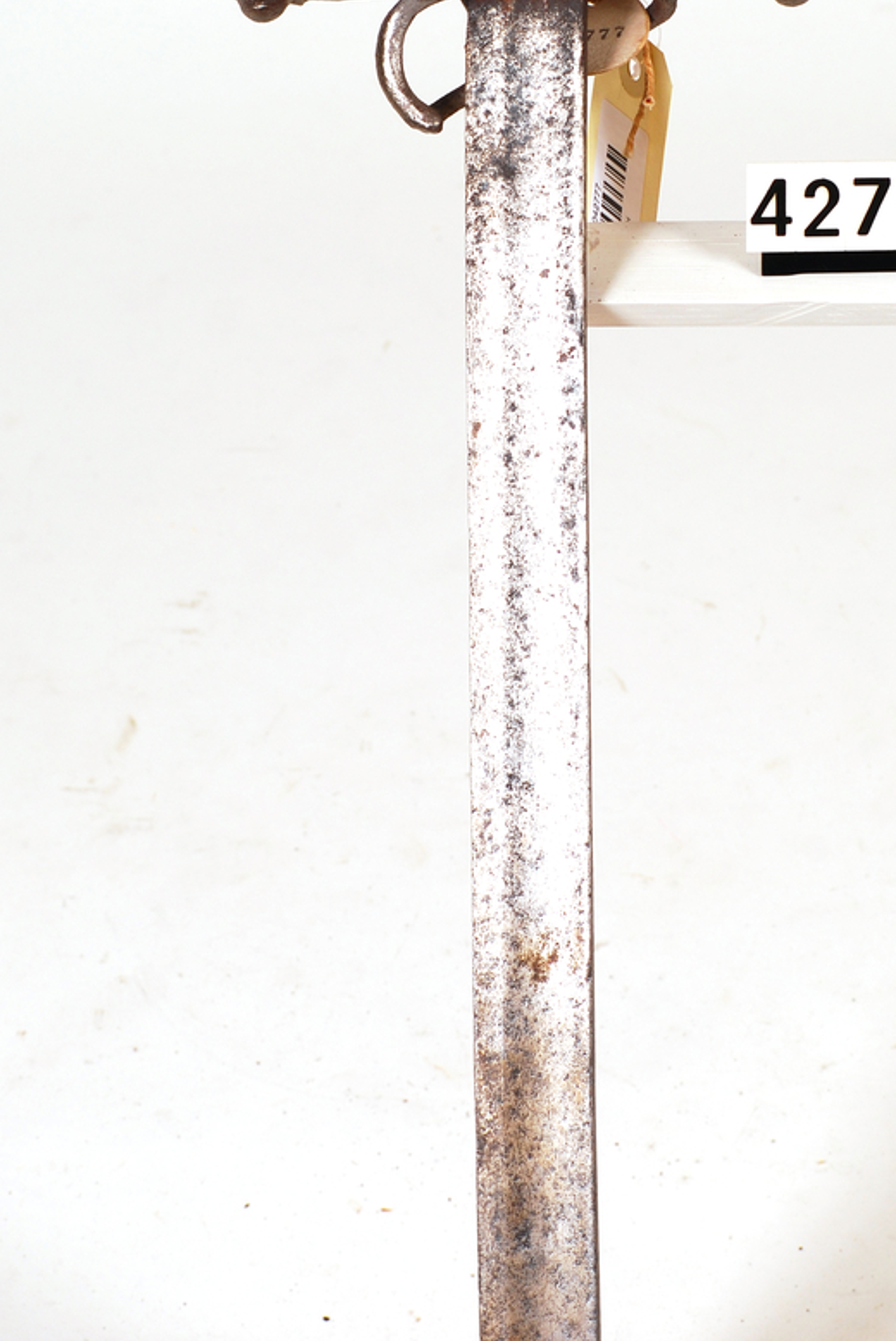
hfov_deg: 8.5
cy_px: 374
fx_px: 6037
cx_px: 569
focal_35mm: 162
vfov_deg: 12.6
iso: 100
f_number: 10
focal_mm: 70
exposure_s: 1/60
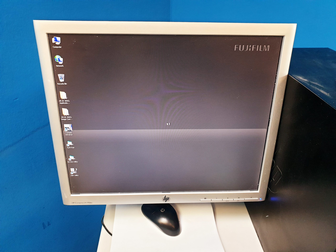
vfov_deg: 53.1
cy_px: 126
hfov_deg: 67.3
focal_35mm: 26
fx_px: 252
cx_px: 168
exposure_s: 1/50
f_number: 2.4
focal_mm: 4.3
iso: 320
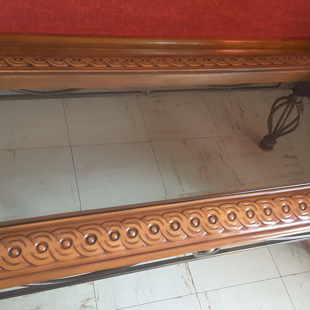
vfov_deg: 39.1
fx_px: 436
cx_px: 164
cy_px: 170
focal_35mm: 43
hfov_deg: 39.2
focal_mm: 2.9
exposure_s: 1/33
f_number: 1.9
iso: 125
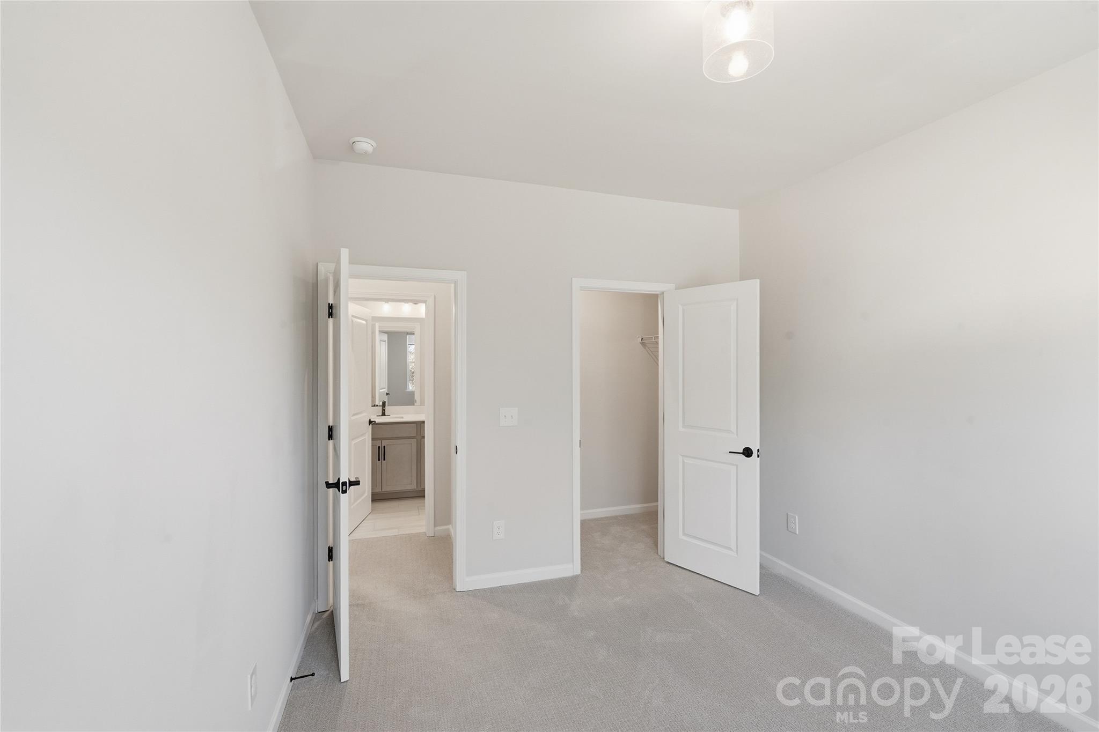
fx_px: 427
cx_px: 550
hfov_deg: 104.3
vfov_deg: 81.2
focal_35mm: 14
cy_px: 366
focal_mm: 14
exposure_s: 1/50
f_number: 11
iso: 400
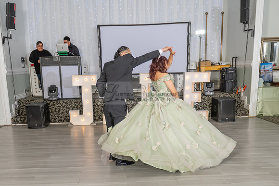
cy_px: 147
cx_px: 122
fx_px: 312
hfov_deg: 48.0
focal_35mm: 40
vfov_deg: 32.4
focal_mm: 24
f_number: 3.5
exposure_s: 1/160
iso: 500
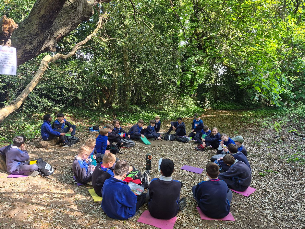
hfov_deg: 73.9
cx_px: 152
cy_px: 114
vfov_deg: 58.9
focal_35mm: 23
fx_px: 203
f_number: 1.8
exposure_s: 1/180
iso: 80
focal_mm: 5.4
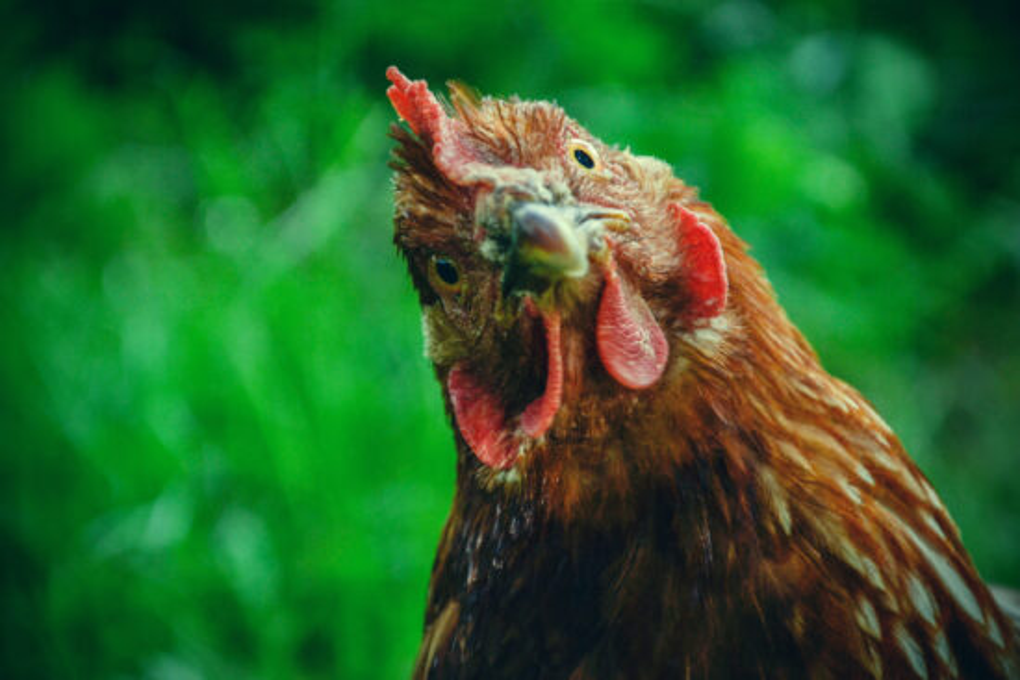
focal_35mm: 158
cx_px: 510
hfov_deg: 13.0
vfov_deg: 8.7
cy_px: 340
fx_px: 4463
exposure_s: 1/160
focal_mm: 105
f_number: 5.6
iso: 200
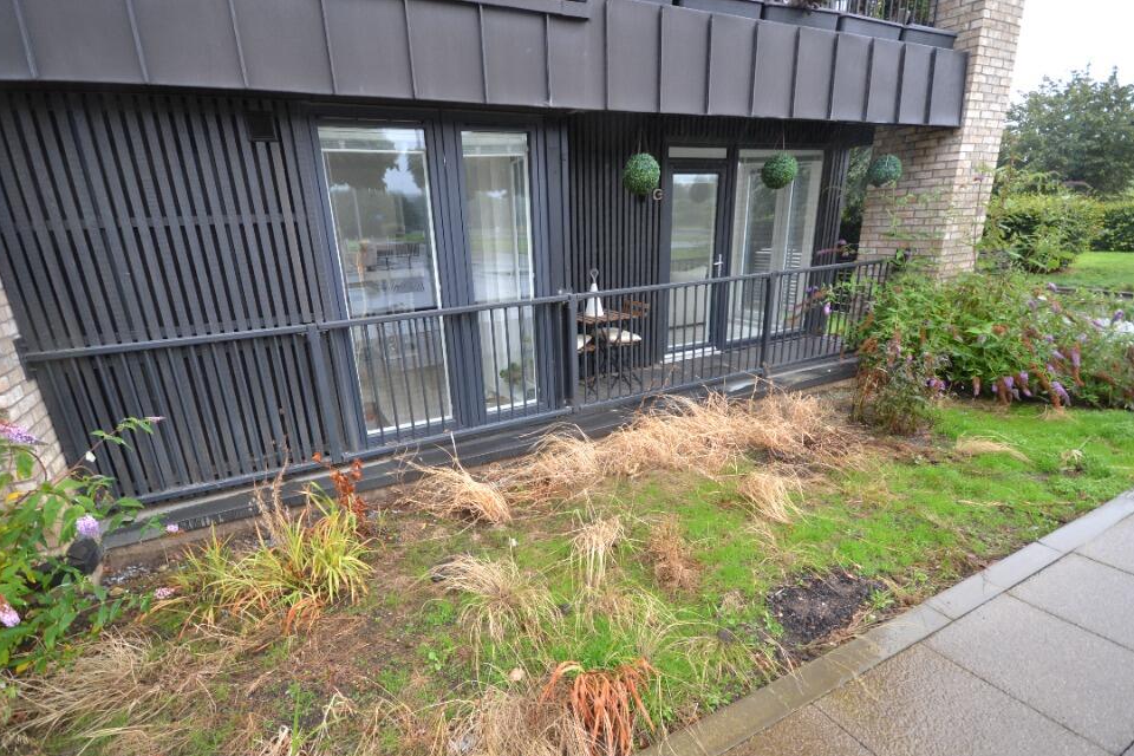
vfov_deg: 73.7
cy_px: 402
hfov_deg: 96.7
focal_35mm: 16
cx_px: 556
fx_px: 504
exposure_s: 1/125
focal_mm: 10
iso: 400
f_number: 5.6
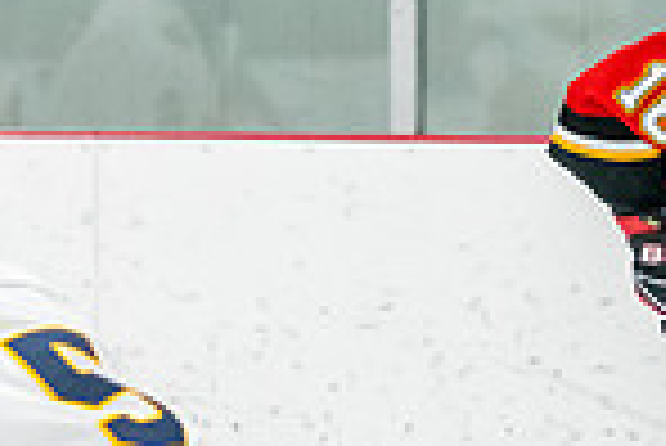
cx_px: 758
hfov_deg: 2.8
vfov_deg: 1.9
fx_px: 13685
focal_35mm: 739
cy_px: 649
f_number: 2.8
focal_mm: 135
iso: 3200
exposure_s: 1/800
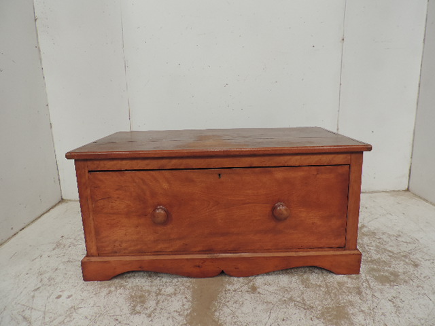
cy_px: 163
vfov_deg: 56.8
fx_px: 302
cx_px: 218
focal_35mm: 24
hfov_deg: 71.6
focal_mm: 4.3
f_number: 3
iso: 125
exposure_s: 1/30
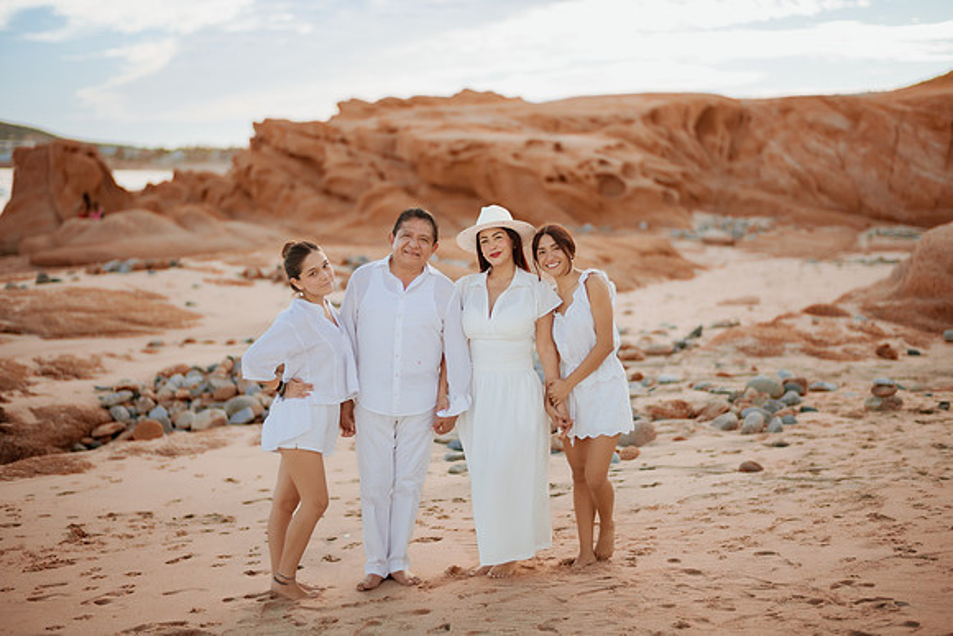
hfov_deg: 34.5
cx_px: 476
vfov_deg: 23.4
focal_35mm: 58
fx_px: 1536
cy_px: 318
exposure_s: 1/4000
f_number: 1.4
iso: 200
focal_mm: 58
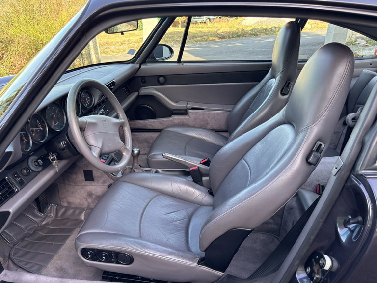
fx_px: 283
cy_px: 142
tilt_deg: -26.4
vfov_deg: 53.1
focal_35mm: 26
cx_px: 188
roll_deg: +0.8
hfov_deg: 67.3
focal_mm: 5.96
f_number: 1.6
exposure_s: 1/138
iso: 64
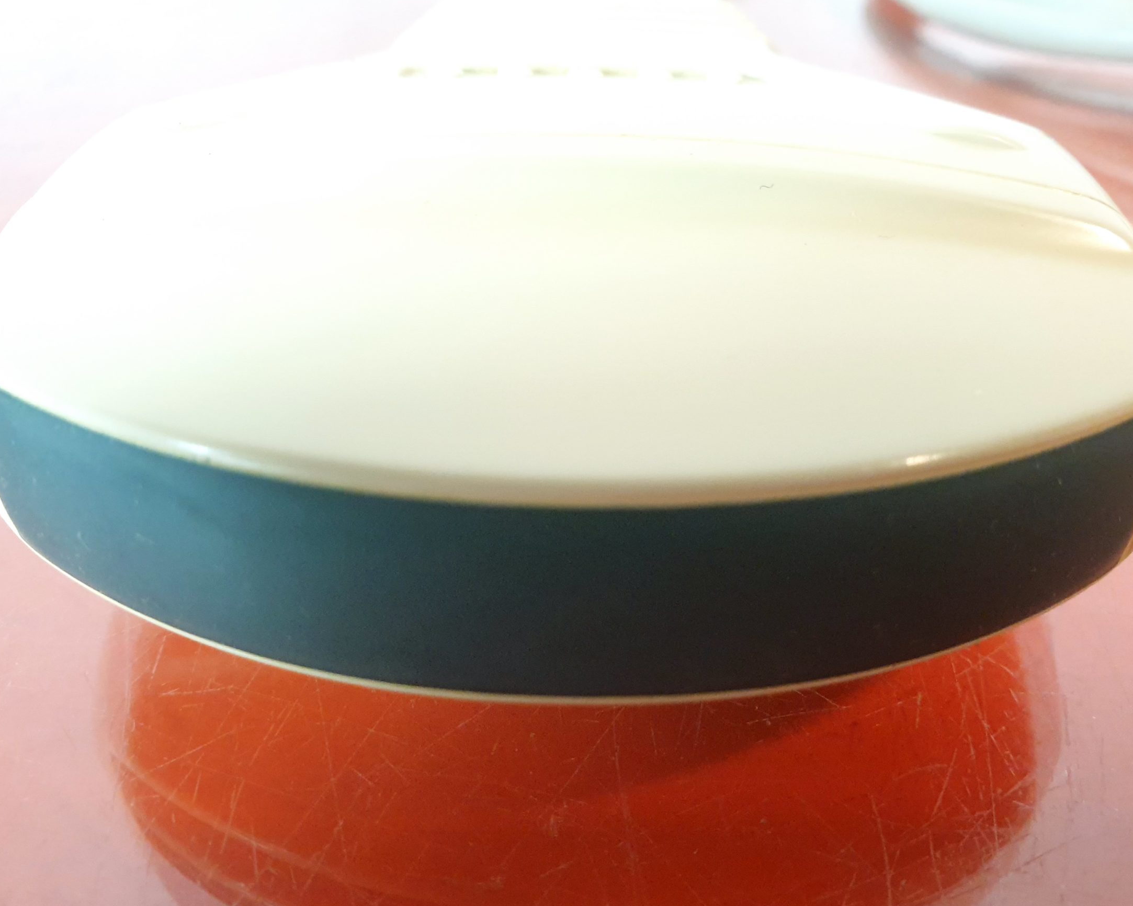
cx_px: 607
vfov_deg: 48.5
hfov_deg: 58.7
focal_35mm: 30
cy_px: 480
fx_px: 1006
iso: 250
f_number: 2.4
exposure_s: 1/50
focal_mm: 4.3
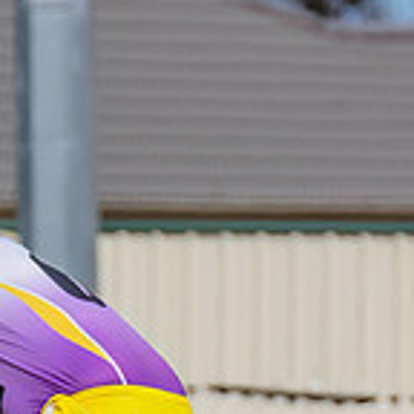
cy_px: 414
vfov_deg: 0.9
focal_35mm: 1939
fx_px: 26237
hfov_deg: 0.9
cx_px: 6
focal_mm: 460
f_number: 9
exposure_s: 1/2500
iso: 800
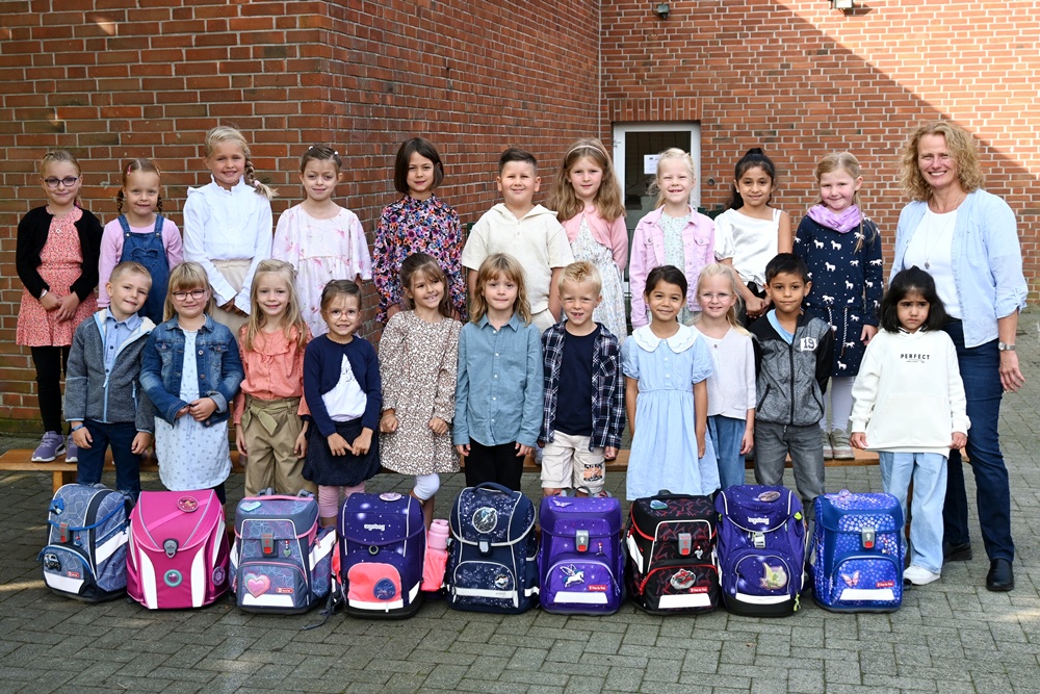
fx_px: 1127
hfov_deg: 49.5
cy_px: 347
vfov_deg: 34.2
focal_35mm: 39
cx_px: 520
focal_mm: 26
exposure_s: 1/250
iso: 200
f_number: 5
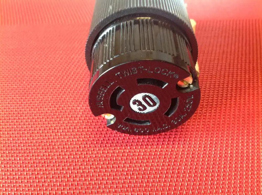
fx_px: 264
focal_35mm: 35
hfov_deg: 52.7
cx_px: 131
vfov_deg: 40.6
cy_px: 98
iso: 125
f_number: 2.4
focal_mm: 4.28
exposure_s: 1/15
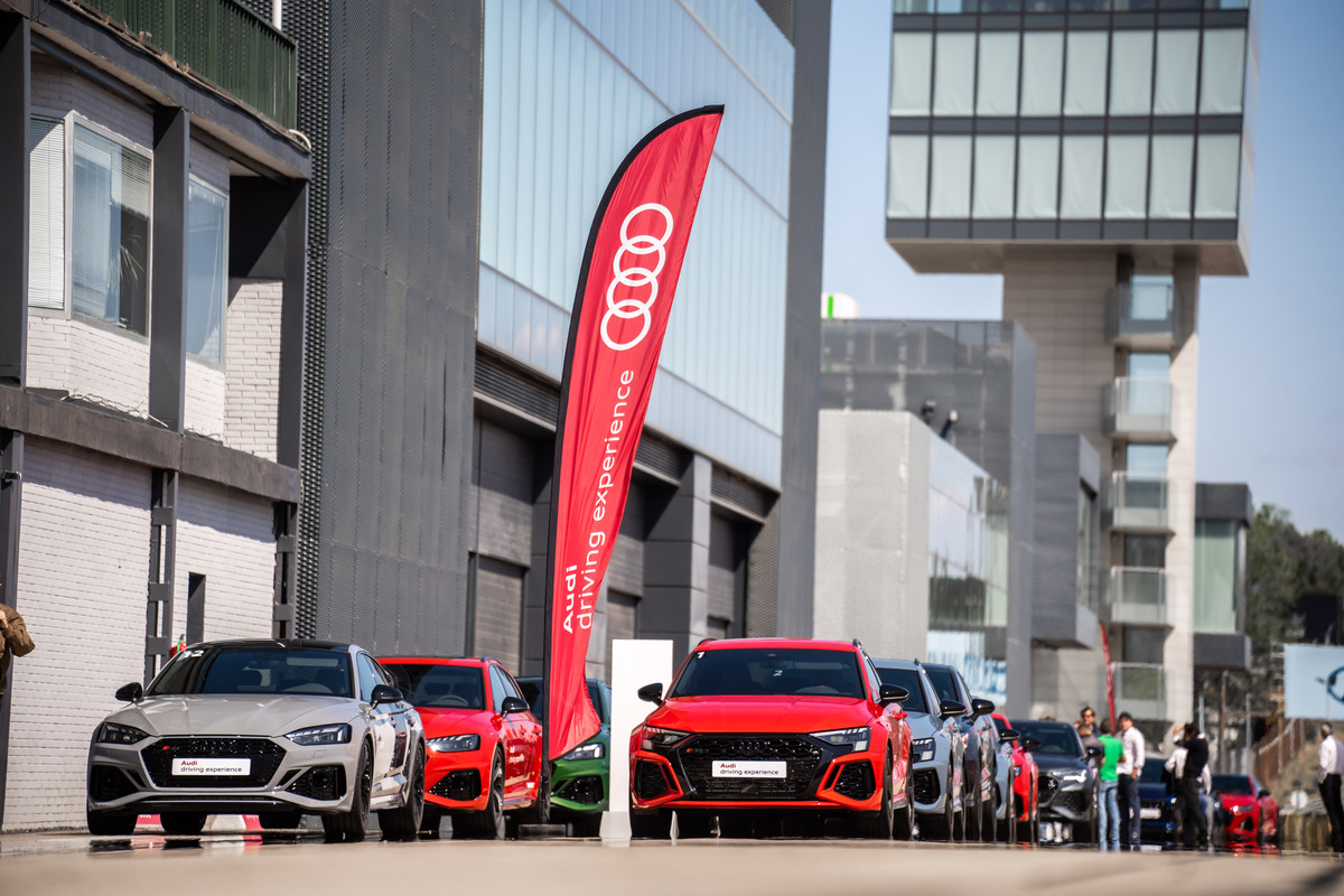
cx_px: 672
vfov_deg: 7.9
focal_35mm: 173
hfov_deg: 11.9
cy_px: 448
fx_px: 6458
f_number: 2.8
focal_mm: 173
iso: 100
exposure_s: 1/3200
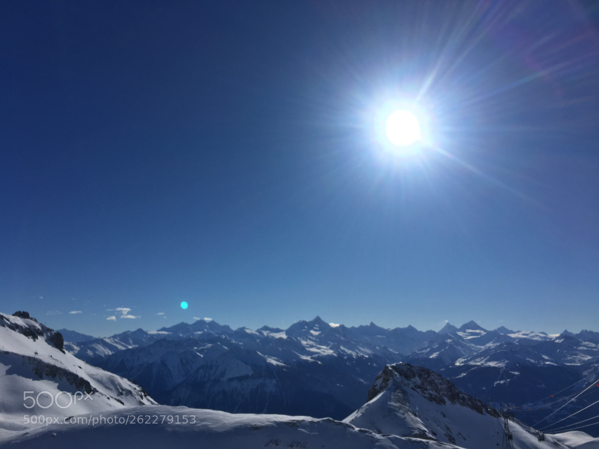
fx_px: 502
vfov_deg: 48.2
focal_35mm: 29
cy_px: 224
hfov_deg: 61.7
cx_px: 300
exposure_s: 1/6410
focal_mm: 4.15
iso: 25
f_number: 2.2
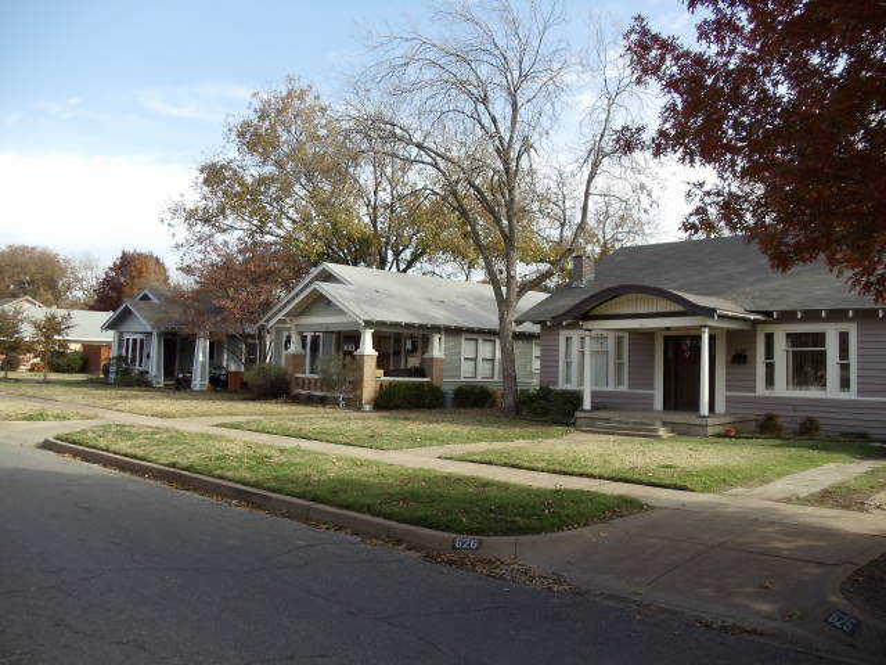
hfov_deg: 42.9
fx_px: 1126
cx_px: 443
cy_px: 332
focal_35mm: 44
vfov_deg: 32.9
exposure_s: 1/320
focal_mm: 6
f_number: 3.5
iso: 80
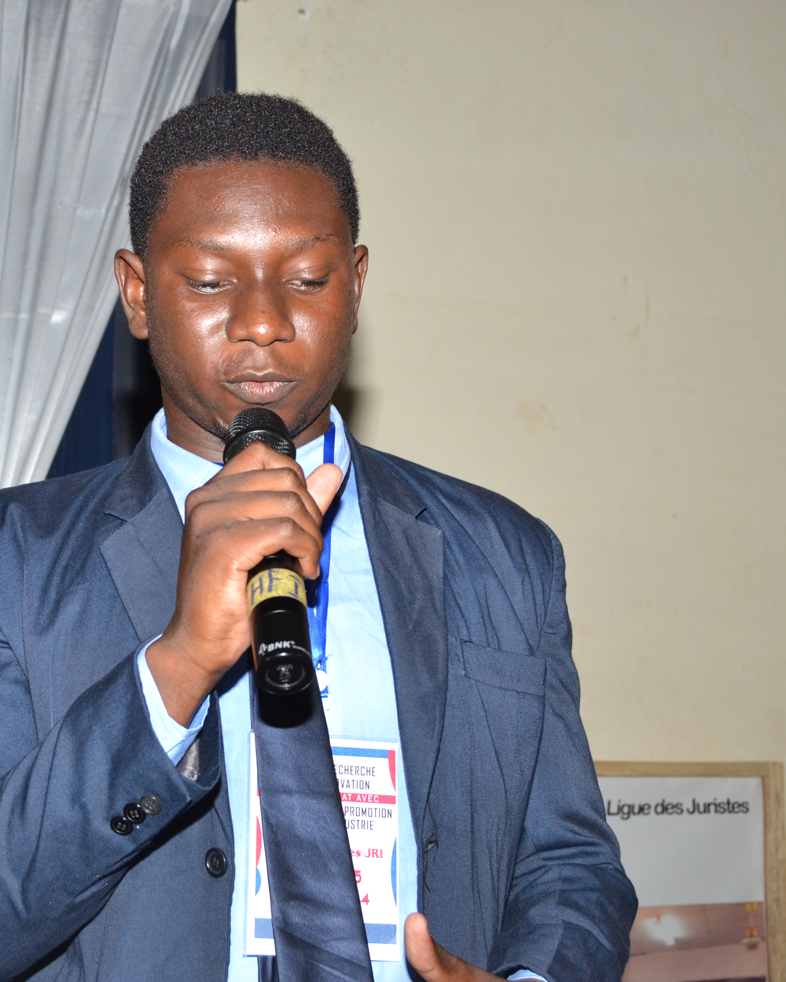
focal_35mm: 64
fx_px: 1861
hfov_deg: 23.7
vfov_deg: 29.6
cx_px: 230
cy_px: 487
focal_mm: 30
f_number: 5.6
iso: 800
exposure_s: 1/200
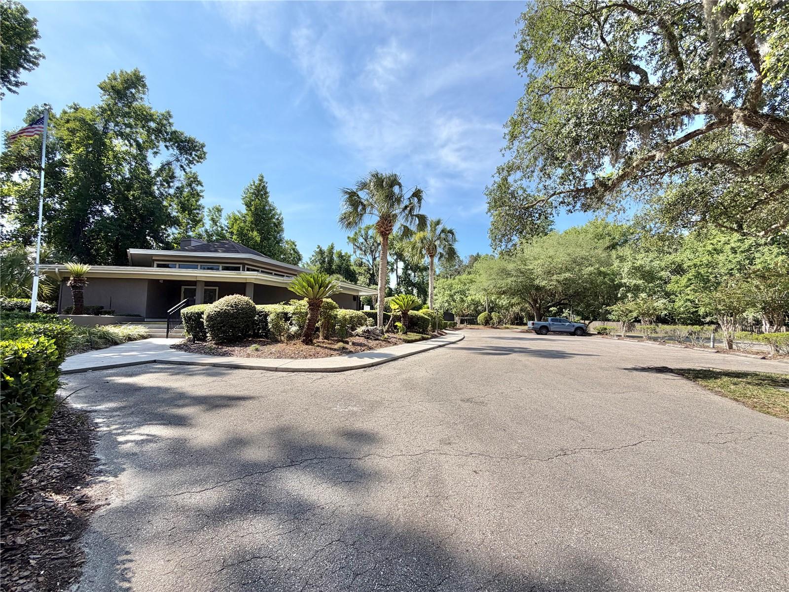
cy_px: 296
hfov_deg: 102.1
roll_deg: -0.1
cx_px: 394
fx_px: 319
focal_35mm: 14
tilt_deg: +4.1
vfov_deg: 85.7
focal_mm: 2.22
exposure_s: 1/770
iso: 25
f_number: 2.2
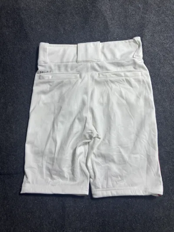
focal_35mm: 26
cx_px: 87
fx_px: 174
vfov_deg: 67.3
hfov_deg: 53.1
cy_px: 116
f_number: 1.5
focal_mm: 5.7
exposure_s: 1/100
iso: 125
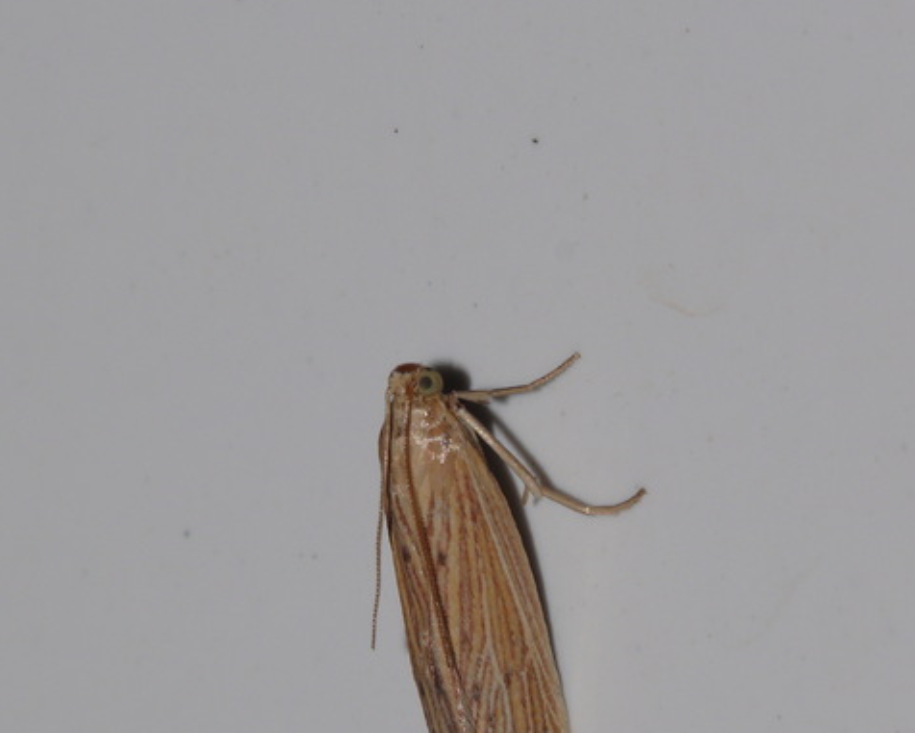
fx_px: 13083
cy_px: 510
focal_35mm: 483
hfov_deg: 4.0
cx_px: 459
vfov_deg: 3.2
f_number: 11
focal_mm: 77.7
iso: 100
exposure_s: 1/640
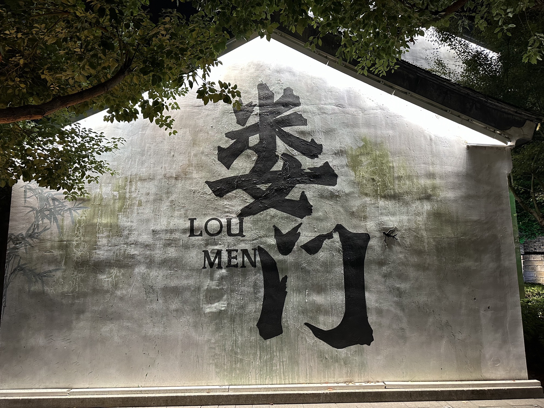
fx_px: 377
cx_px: 272
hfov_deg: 71.6
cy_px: 204
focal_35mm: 24
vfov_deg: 56.8
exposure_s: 1/60
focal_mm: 6.86
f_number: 1.78
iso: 320
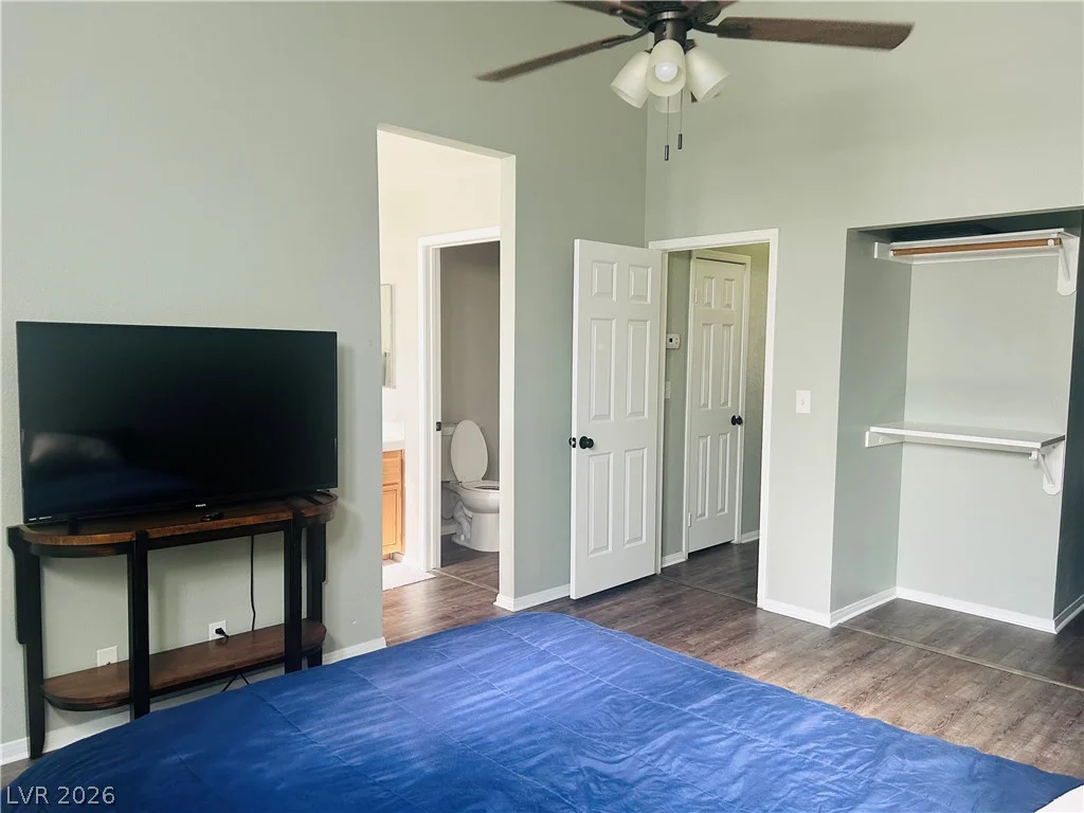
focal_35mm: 26
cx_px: 542
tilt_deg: -5.7
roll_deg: -0.2
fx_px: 814
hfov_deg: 67.3
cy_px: 406
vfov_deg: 53.1
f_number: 1.5
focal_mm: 5.7
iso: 125
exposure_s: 1/121
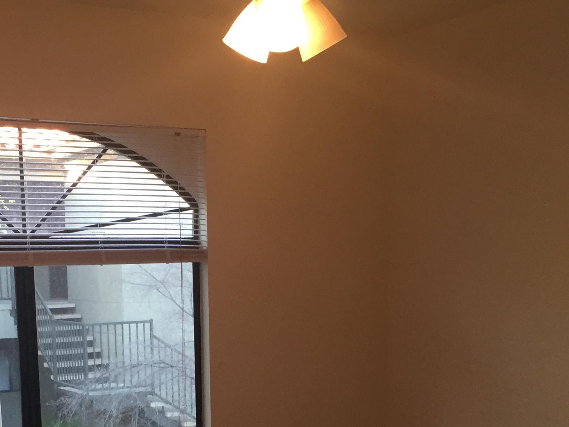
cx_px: 212
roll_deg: +3.3
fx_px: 953
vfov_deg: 24.1
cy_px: 424
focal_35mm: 58
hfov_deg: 33.1
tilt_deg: -9.4
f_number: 2.2
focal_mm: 4.15
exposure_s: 1/30
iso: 40
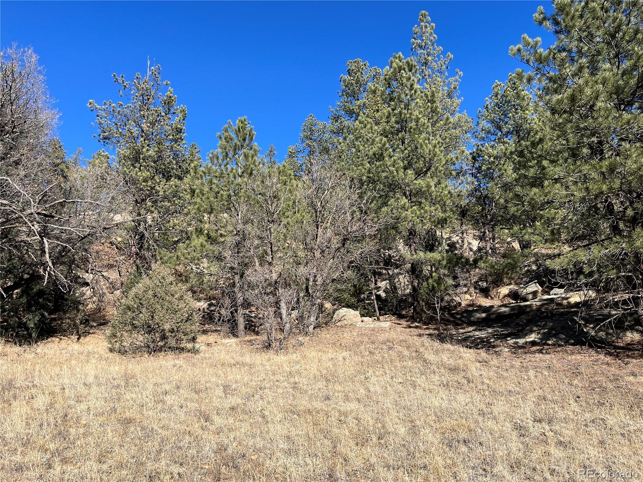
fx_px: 483
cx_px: 322
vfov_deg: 53.1
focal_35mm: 26
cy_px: 241
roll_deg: +0.9
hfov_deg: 67.3
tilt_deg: +15.0
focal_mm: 5.1
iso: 50
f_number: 1.6
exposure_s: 1/2688
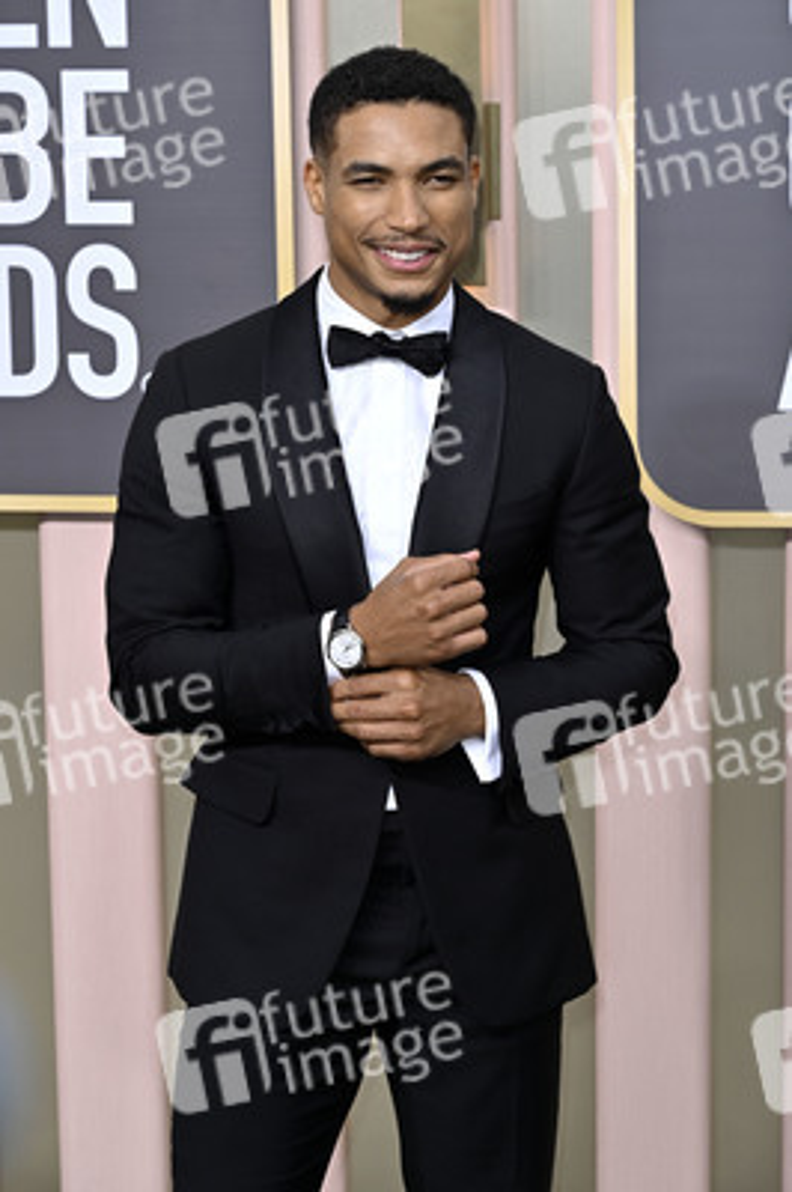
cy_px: 596
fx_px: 3471
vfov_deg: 19.5
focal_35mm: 105
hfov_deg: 13.0
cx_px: 396
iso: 320
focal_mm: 105
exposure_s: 1/200
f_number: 8
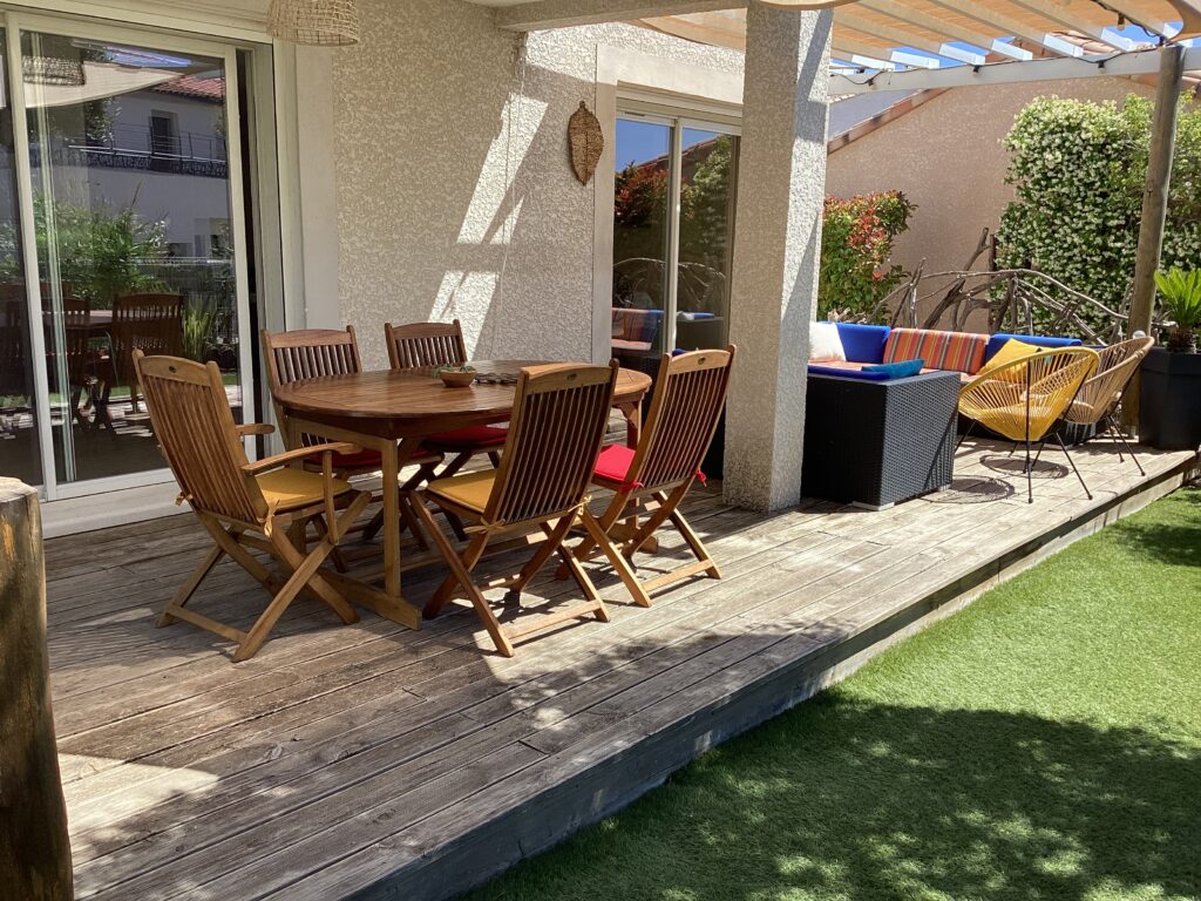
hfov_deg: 58.4
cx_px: 600
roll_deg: -1.4
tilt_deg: -12.5
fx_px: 1076
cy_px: 450
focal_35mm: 31
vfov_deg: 45.4
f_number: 2.4
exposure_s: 1/582
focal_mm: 3.3
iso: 25
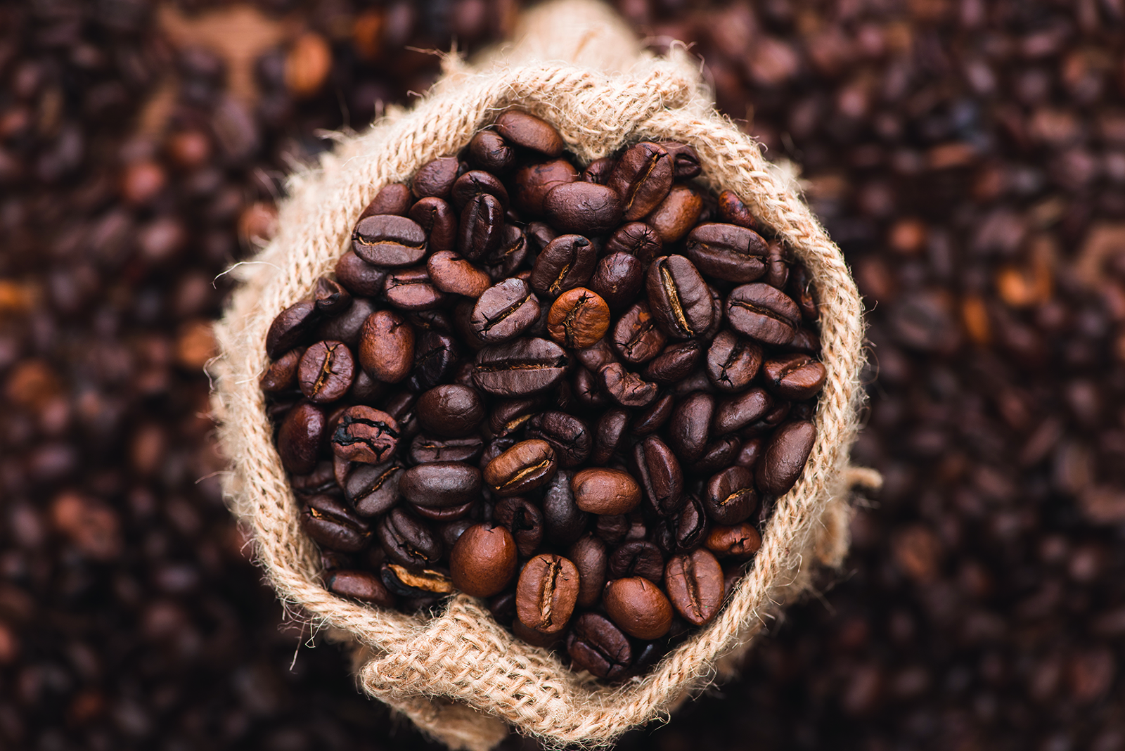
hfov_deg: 19.4
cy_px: 376
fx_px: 3282
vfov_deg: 13.1
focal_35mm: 105
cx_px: 562
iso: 320
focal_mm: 105
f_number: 9
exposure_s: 1/160
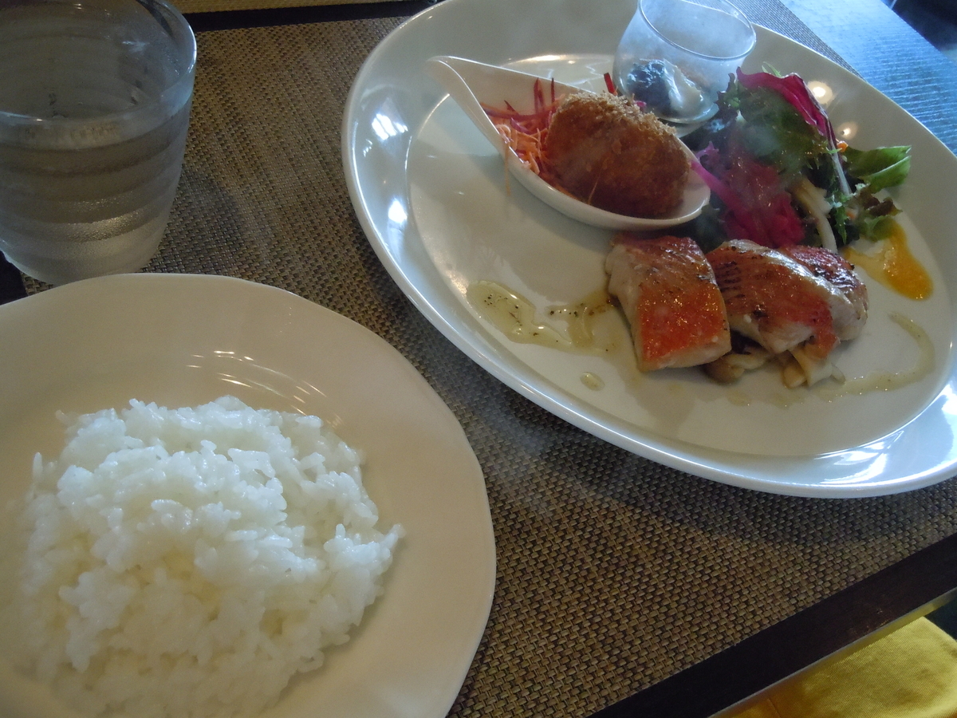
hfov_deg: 55.4
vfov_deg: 42.9
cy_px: 359
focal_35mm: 33
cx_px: 478
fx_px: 912
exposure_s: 1/60
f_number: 4
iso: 800
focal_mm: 5.9
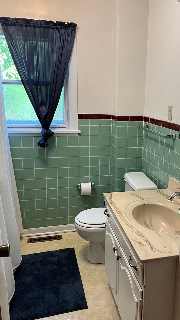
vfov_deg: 56.6
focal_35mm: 35
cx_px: 132
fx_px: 297
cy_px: 161
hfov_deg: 33.2
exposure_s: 1/60
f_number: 1.8
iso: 50
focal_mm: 3
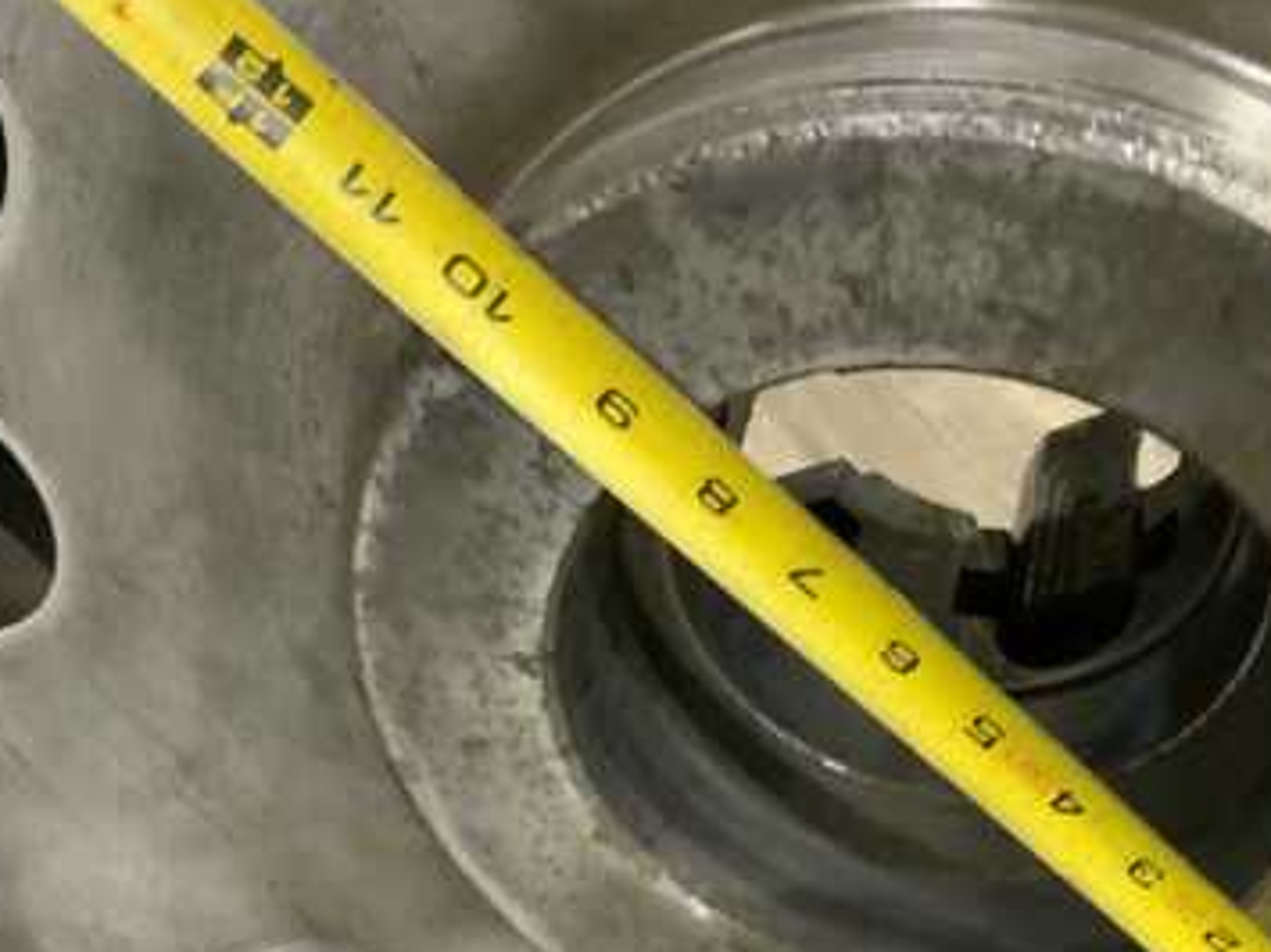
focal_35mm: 49
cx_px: 849
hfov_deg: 38.5
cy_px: 741
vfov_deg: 29.1
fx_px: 1799
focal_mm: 3
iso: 400
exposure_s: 1/30
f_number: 1.8
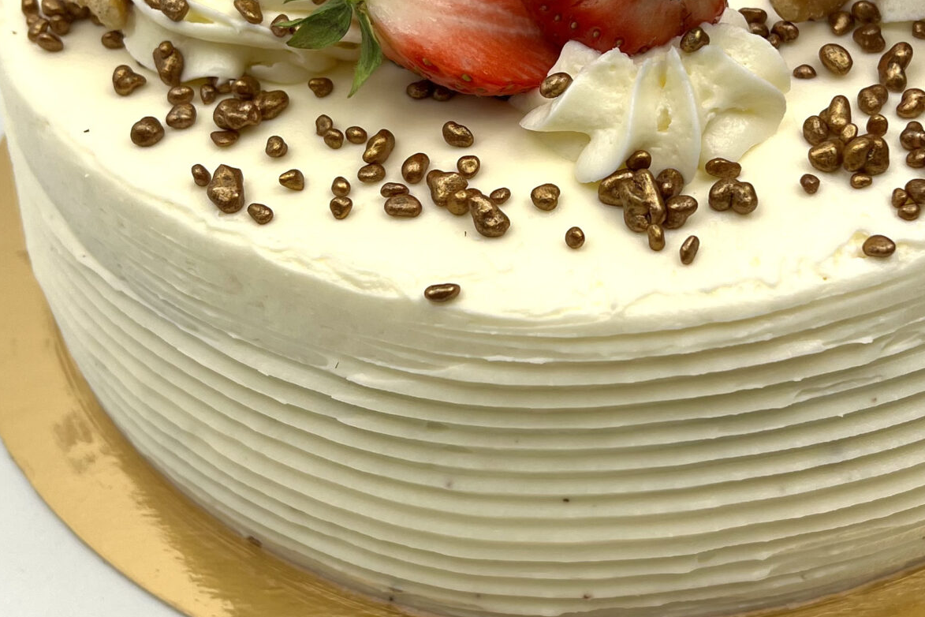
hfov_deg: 33.6
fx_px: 1516
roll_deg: +5.3
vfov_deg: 22.8
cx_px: 622
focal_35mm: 59
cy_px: 155
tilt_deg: -40.4
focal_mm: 5.7
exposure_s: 1/389
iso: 50
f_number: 1.5
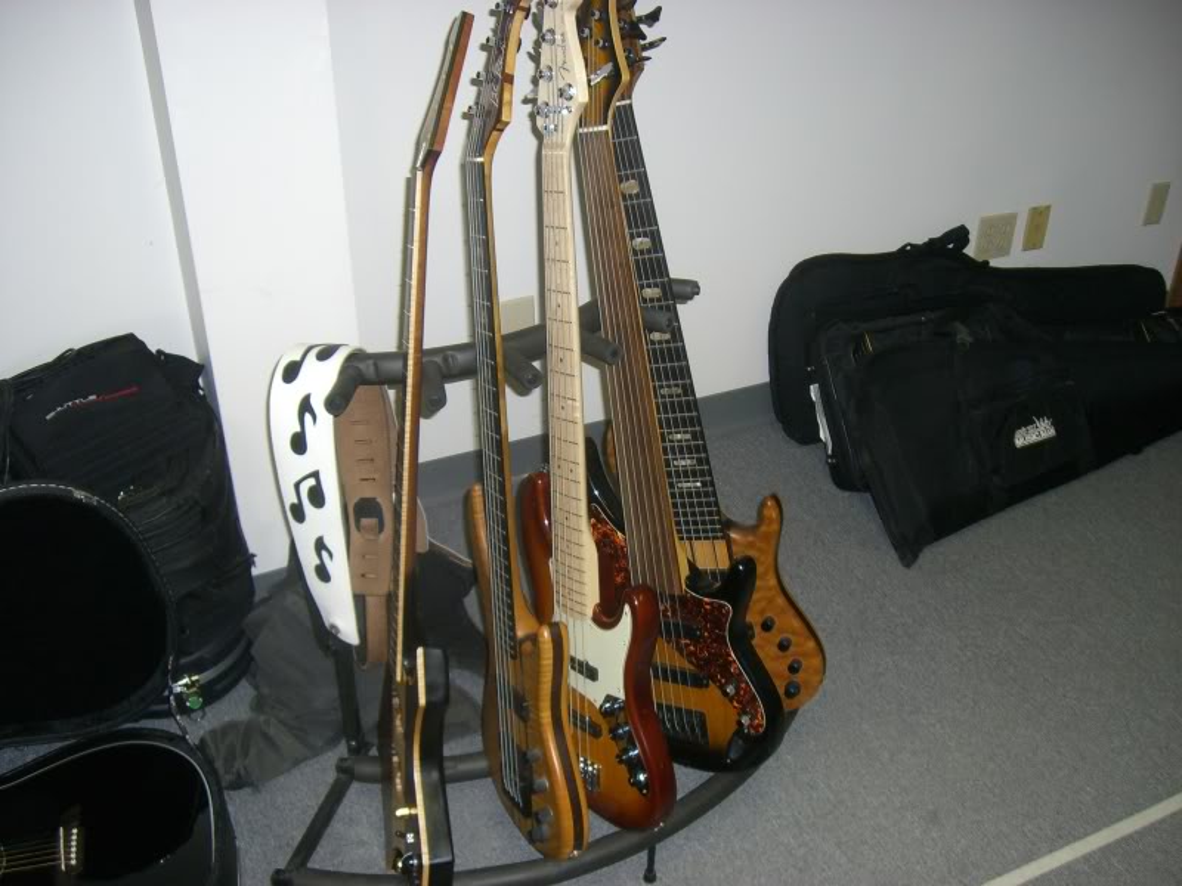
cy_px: 443
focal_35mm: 38
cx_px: 591
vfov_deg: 37.7
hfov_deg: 49.0
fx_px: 1298
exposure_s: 1/60
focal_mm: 6.2
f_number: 2.7
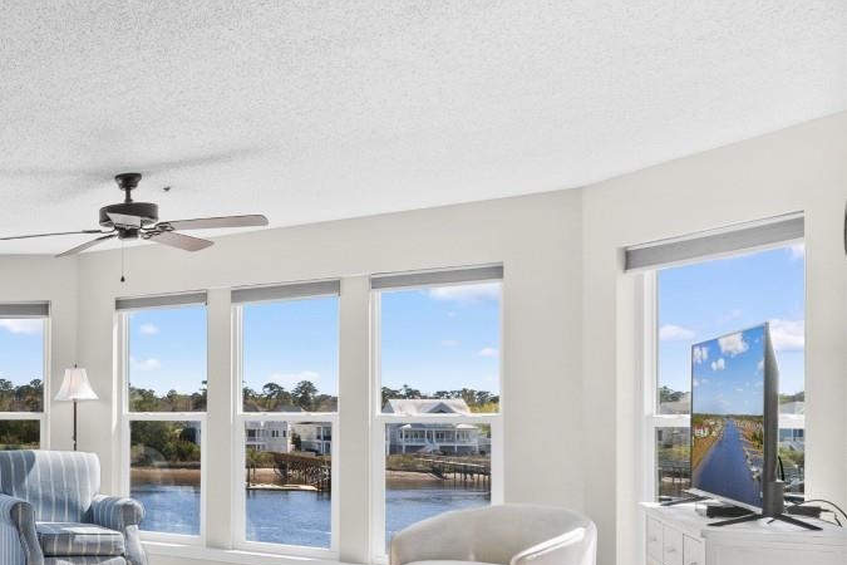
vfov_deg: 36.1
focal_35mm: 36
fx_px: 847
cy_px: 416
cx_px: -168
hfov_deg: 38.9
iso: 100
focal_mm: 10
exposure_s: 1/100
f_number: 4.8
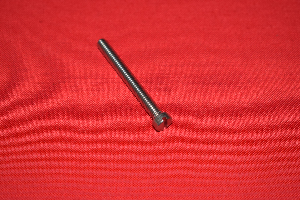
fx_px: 688
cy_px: 100
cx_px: 150
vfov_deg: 16.6
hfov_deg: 24.6
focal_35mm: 82
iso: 400
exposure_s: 1/200
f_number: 5.6
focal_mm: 55
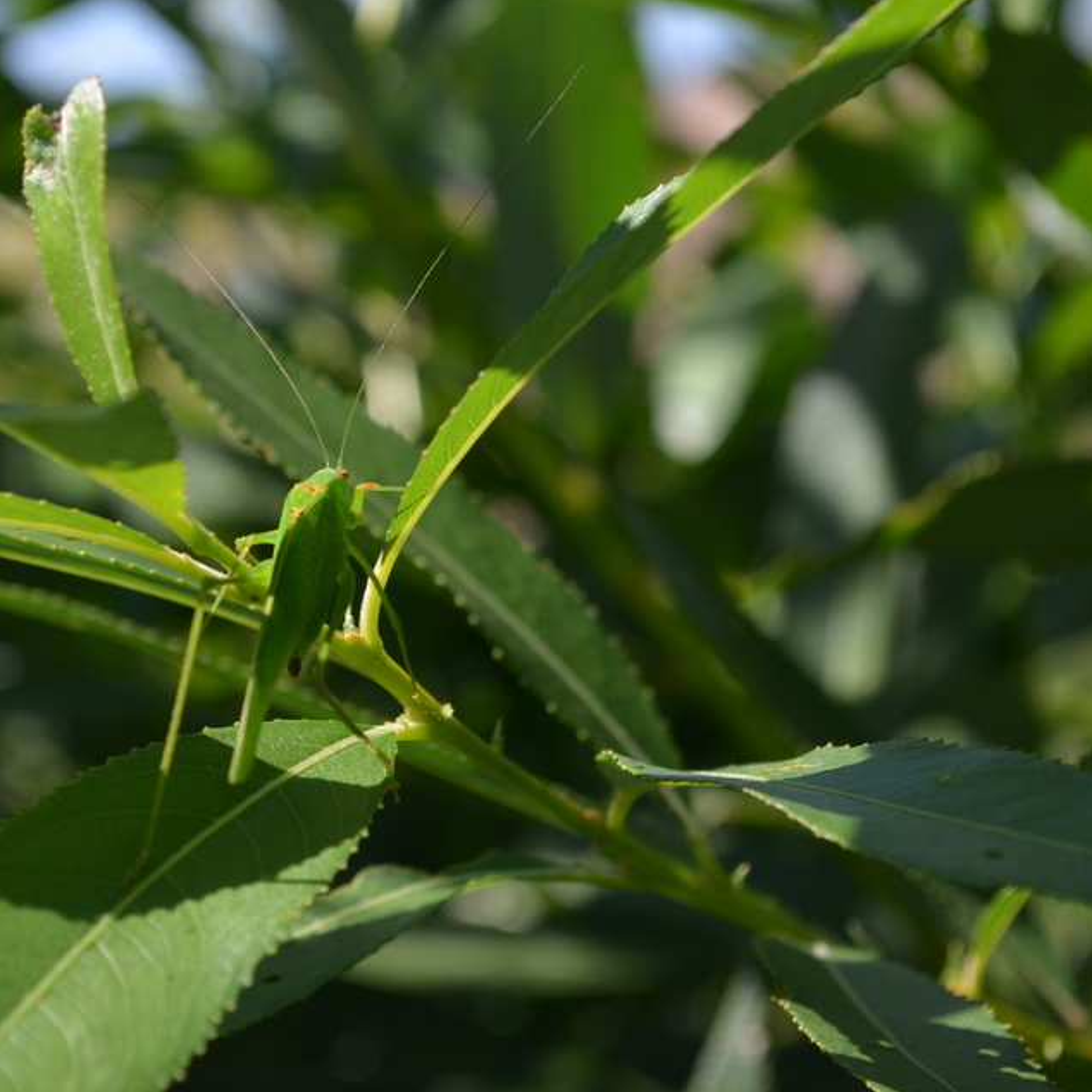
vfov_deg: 16.3
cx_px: 307
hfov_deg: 16.3
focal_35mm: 107
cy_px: 544
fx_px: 3806
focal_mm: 55
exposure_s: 1/160
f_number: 8
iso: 100
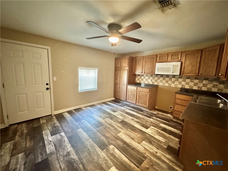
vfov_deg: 85.7
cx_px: 114
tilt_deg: -8.5
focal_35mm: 14
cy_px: 86
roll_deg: -2.4
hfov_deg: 102.1
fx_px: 92
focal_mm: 2.22
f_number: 2.2
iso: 1250
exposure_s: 1/40
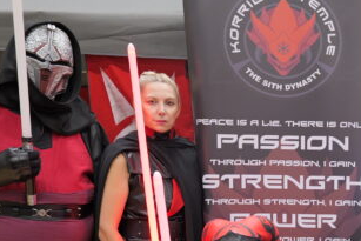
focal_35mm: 60
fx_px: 602
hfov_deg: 30.1
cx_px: 392
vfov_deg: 21.7
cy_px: 249
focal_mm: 18
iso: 1250
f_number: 4.5
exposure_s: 1/30
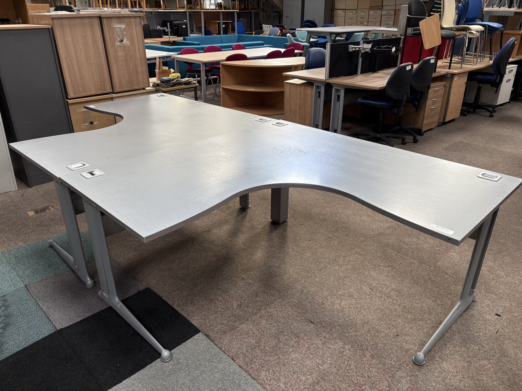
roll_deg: +0.0
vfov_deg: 53.1
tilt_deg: -24.5
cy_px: 196
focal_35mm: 26
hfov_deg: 67.3
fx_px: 392
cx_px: 261
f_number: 1.6
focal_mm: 5.96
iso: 64
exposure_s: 1/222
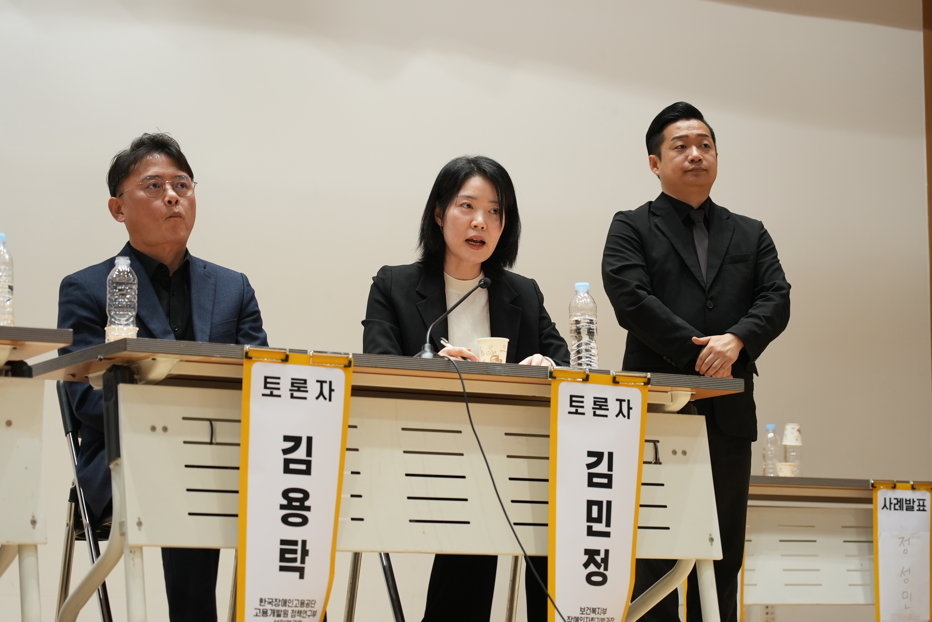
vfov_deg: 13.1
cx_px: 466
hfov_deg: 19.4
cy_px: 311
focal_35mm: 105
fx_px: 2720
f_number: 4
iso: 1600
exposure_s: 1/50
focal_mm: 105
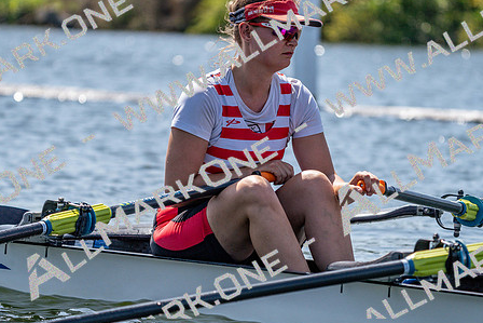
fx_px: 3999
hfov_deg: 6.9
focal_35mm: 298
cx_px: 246
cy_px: 133
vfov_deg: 4.6
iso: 320
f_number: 5.6
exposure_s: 1/2000
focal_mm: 230
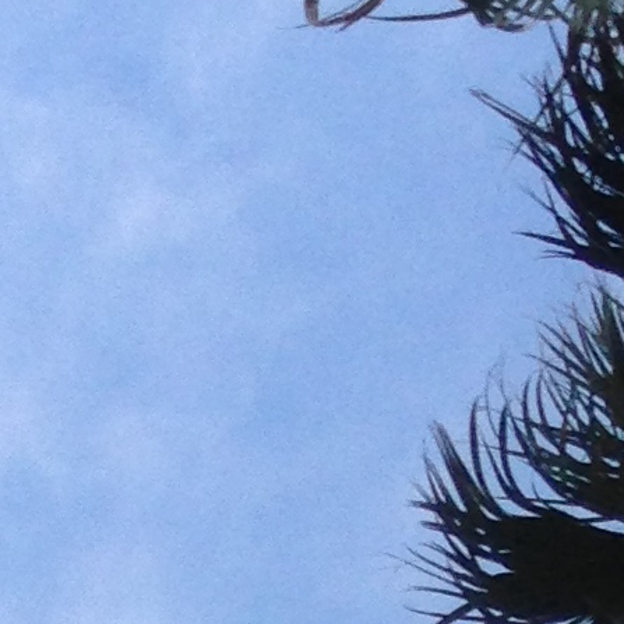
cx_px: -568
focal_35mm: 213
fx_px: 4344
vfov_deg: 7.0
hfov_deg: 7.9
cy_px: 2126
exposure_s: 1/120
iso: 80
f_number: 2.4
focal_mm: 4.12
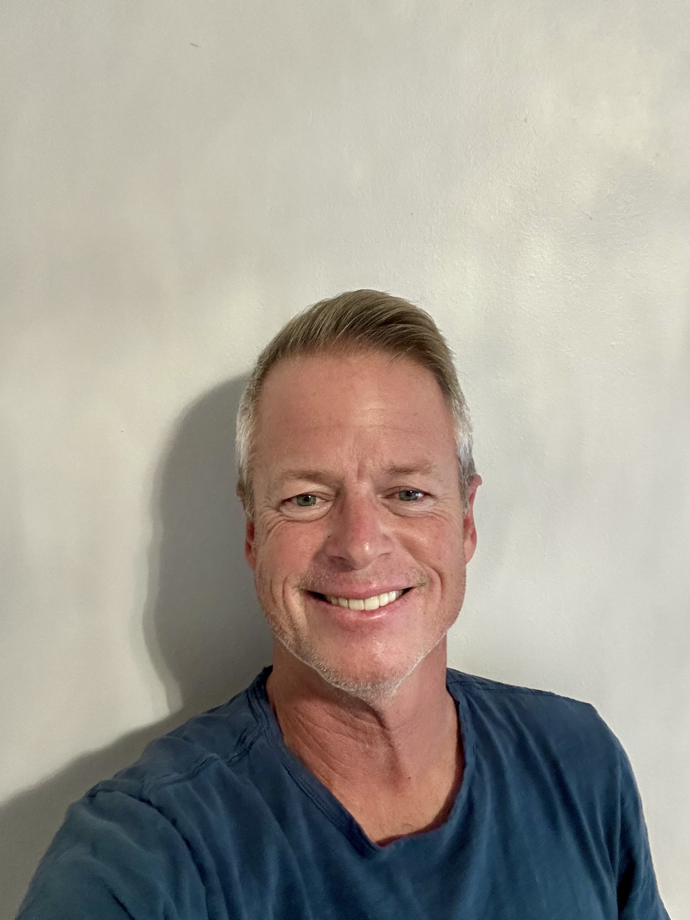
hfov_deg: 46.8
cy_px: 460
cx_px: 345
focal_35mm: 30
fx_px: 797
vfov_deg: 60.0
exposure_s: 1/30
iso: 250
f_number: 1.9
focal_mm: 2.69
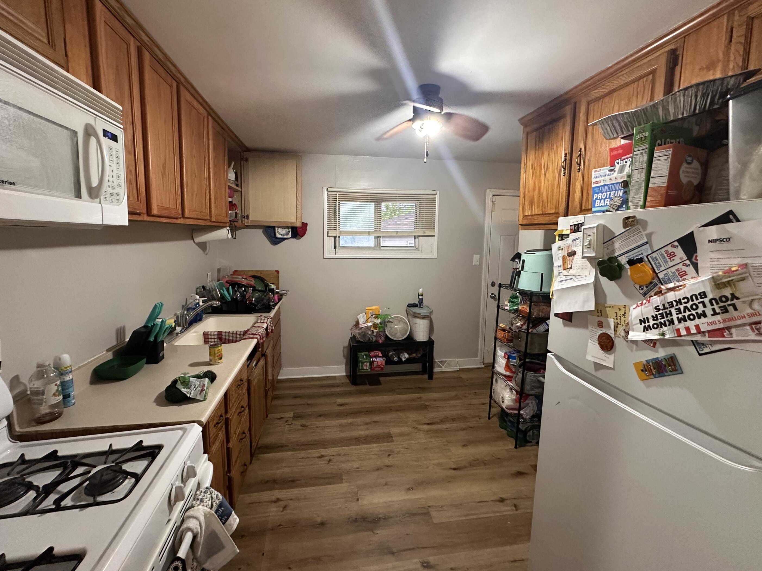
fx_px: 330
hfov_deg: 98.2
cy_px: 275
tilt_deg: -7.6
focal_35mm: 15
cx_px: 373
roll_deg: -0.8
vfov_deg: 81.7
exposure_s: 1/60
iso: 400
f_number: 2.2
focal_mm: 2.22
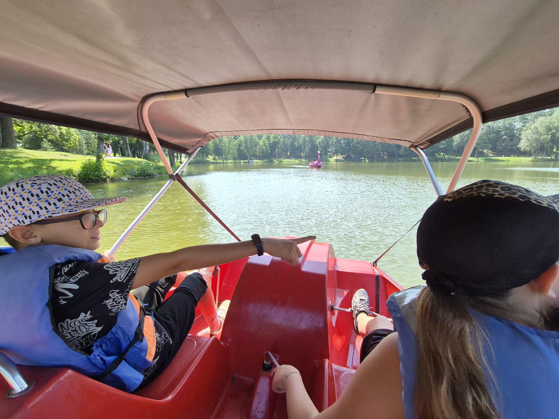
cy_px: 210
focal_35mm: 13
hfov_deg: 106.2
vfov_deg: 89.9
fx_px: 210
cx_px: 280
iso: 50
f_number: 2.2
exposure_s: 1/412
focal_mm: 2.2
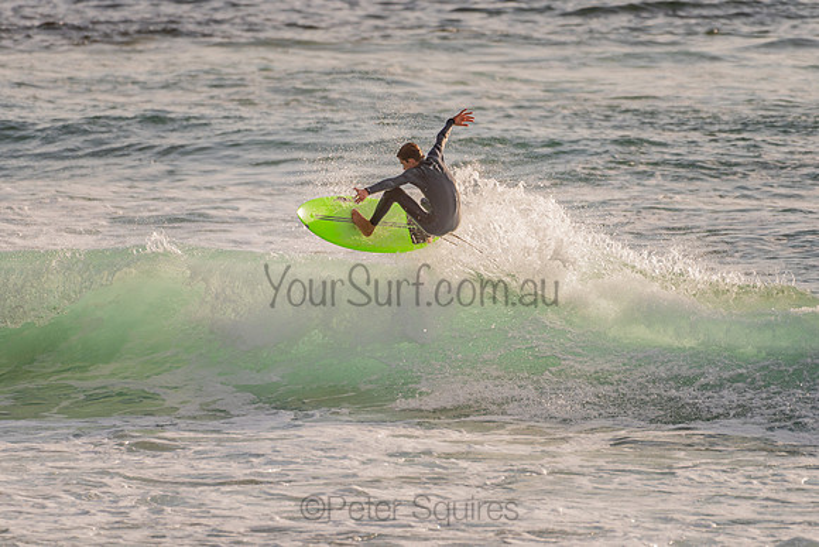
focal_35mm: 613
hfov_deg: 3.4
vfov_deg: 2.2
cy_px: 265
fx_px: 13946
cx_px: 399
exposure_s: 1/2000
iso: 160
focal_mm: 500
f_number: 5.6
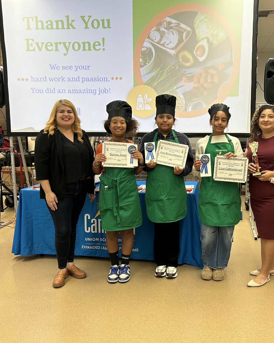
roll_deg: -0.4
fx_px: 345
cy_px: 172
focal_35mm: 34
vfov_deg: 52.8
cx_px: 180
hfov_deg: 42.8
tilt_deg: -7.6
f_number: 1.5
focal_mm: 5.7
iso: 125
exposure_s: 1/120
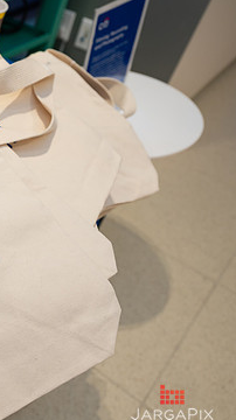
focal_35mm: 41
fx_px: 457
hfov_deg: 24.1
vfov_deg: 49.4
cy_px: 220
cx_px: -96
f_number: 4
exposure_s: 1/160
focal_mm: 24
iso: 400
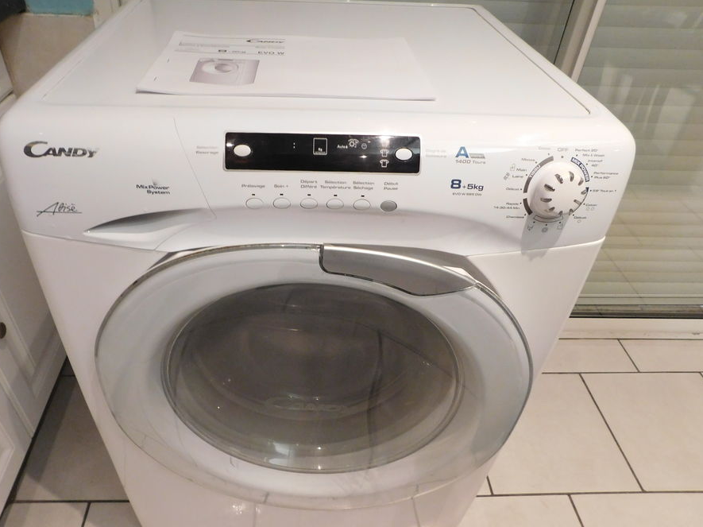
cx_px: 309
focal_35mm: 26
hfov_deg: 67.1
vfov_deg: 52.9
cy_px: 291
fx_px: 528
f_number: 3
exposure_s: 1/30
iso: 320
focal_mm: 4
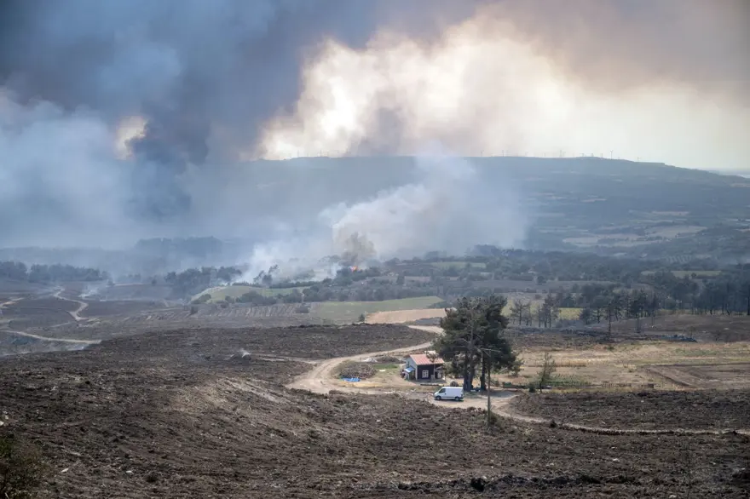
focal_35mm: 42
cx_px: 375
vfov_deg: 31.9
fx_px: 875
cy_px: 250
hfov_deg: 46.4
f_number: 2.8
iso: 100
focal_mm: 42
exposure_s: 1/2500
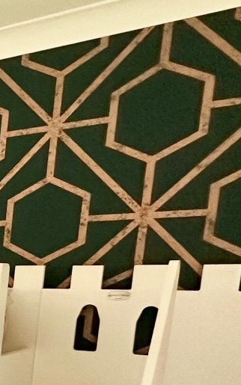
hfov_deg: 12.8
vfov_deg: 32.3
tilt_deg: -7.8
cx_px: -418
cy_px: 367
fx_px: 620
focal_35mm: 59
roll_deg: +0.0
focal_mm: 2.22
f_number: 2.2
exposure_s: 1/100
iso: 160
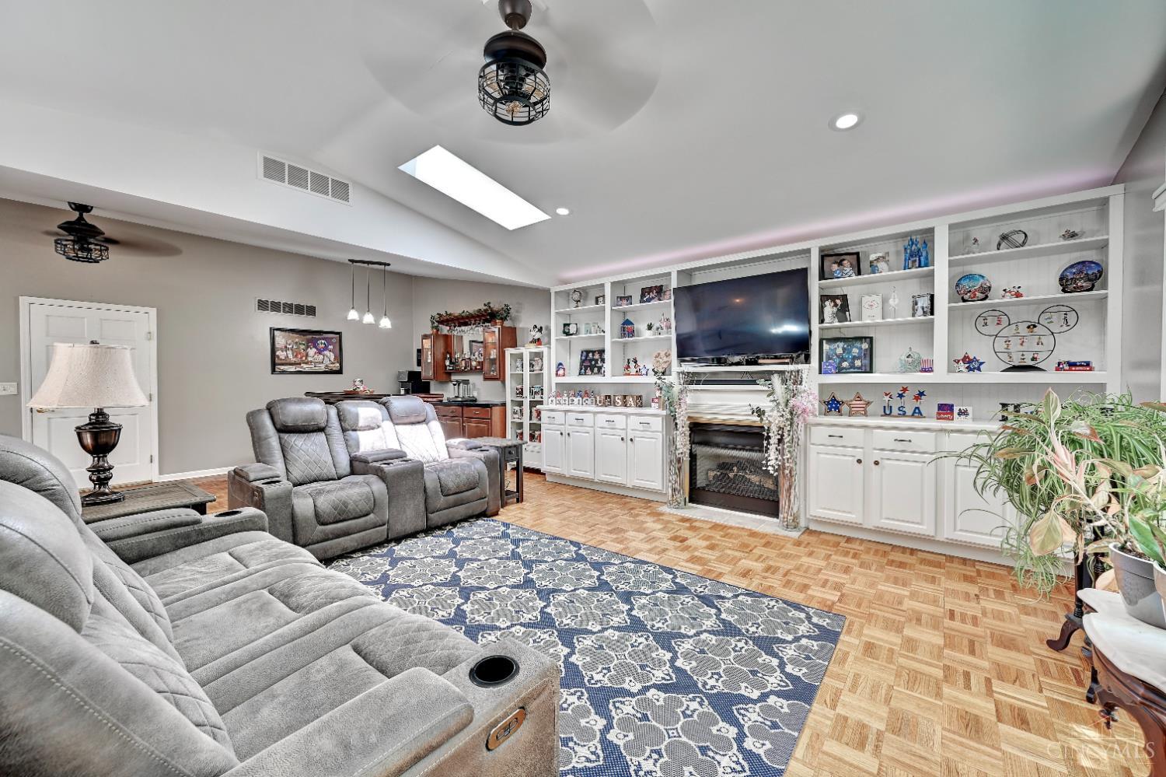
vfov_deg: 81.2
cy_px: 388
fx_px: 453
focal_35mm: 14
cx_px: 583
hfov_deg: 104.3
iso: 400
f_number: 8
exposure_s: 1/5
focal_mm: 14
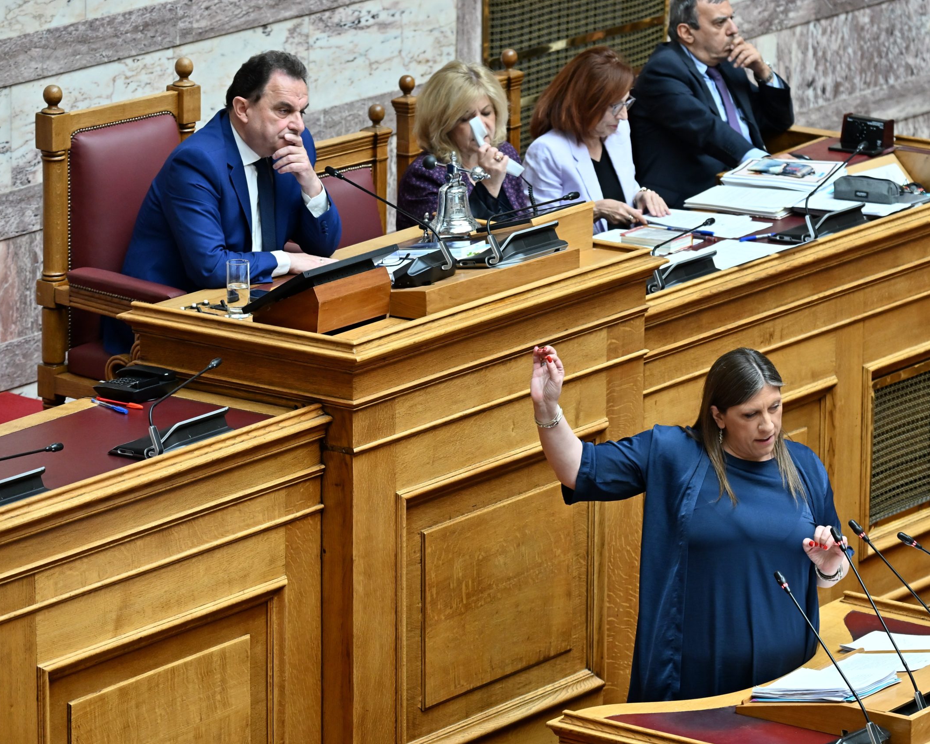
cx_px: 557
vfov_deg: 7.6
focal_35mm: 203
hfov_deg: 9.5
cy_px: 372
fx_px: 5587
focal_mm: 180
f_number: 5.6
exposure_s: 1/250
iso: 2200
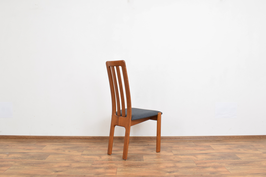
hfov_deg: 61.9
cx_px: 133
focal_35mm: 30
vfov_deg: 43.6
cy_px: 88
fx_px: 222
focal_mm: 20
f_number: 25
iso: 100
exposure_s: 4
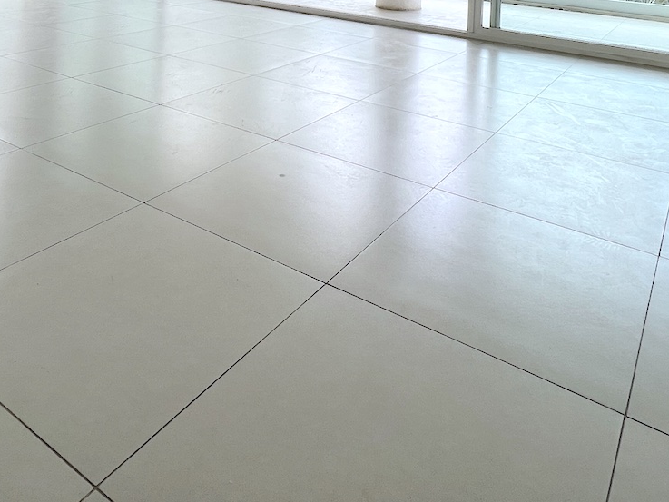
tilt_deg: -1.1
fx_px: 580
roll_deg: -1.8
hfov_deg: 59.9
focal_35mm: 30
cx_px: 320
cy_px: -75
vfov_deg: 37.5
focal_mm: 1.57
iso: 32
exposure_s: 1/255
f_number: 1.8
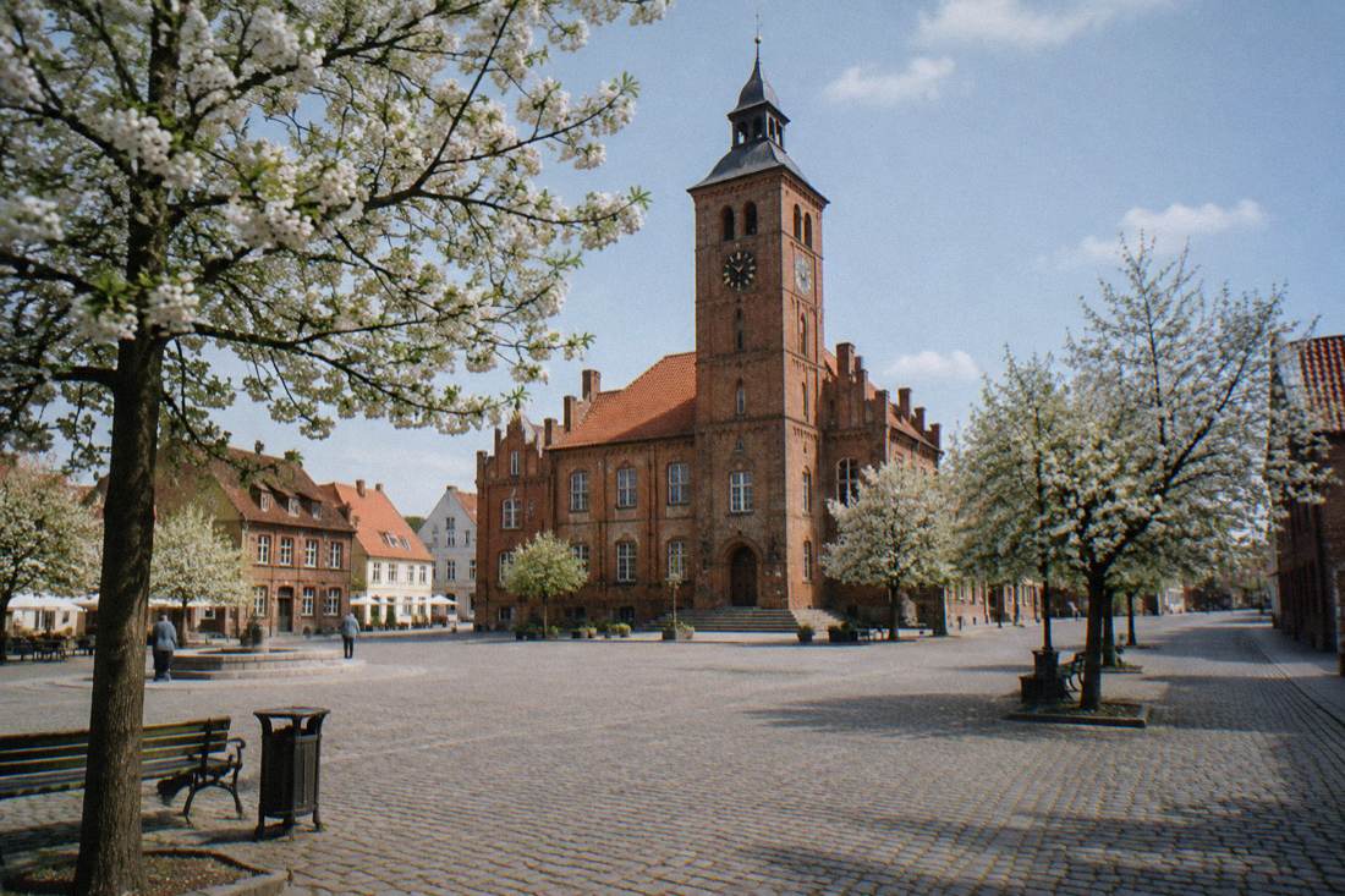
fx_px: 1382
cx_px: 672
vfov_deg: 35.9
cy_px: 448
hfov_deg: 51.9
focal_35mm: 37
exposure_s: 1/1250
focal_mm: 37
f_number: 4.5
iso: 500
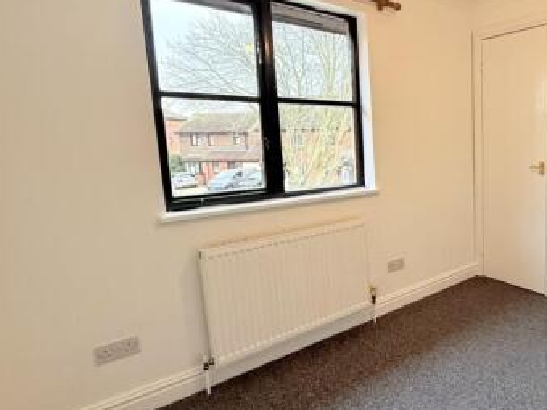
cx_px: 458
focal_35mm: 24
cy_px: 189
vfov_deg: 56.7
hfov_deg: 63.6
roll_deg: +0.6
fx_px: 379
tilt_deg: -7.7
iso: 160
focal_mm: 2.22
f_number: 2.2
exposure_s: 1/99
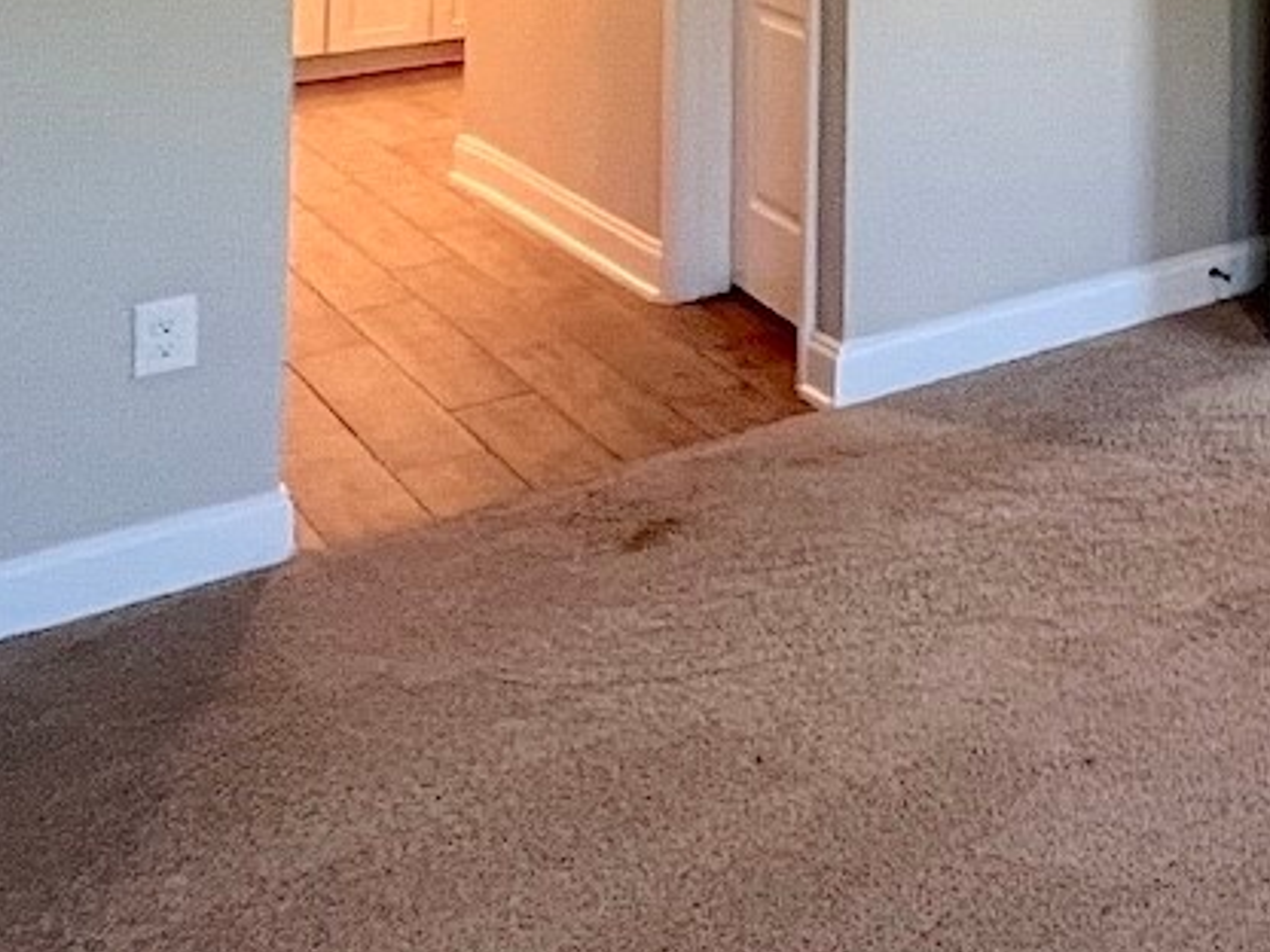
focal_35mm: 50
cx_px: 1966
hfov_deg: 26.2
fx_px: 1834
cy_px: -397
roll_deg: -0.1
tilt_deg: +1.5
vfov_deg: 24.1
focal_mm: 1.57
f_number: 1.8
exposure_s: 1/60
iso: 200
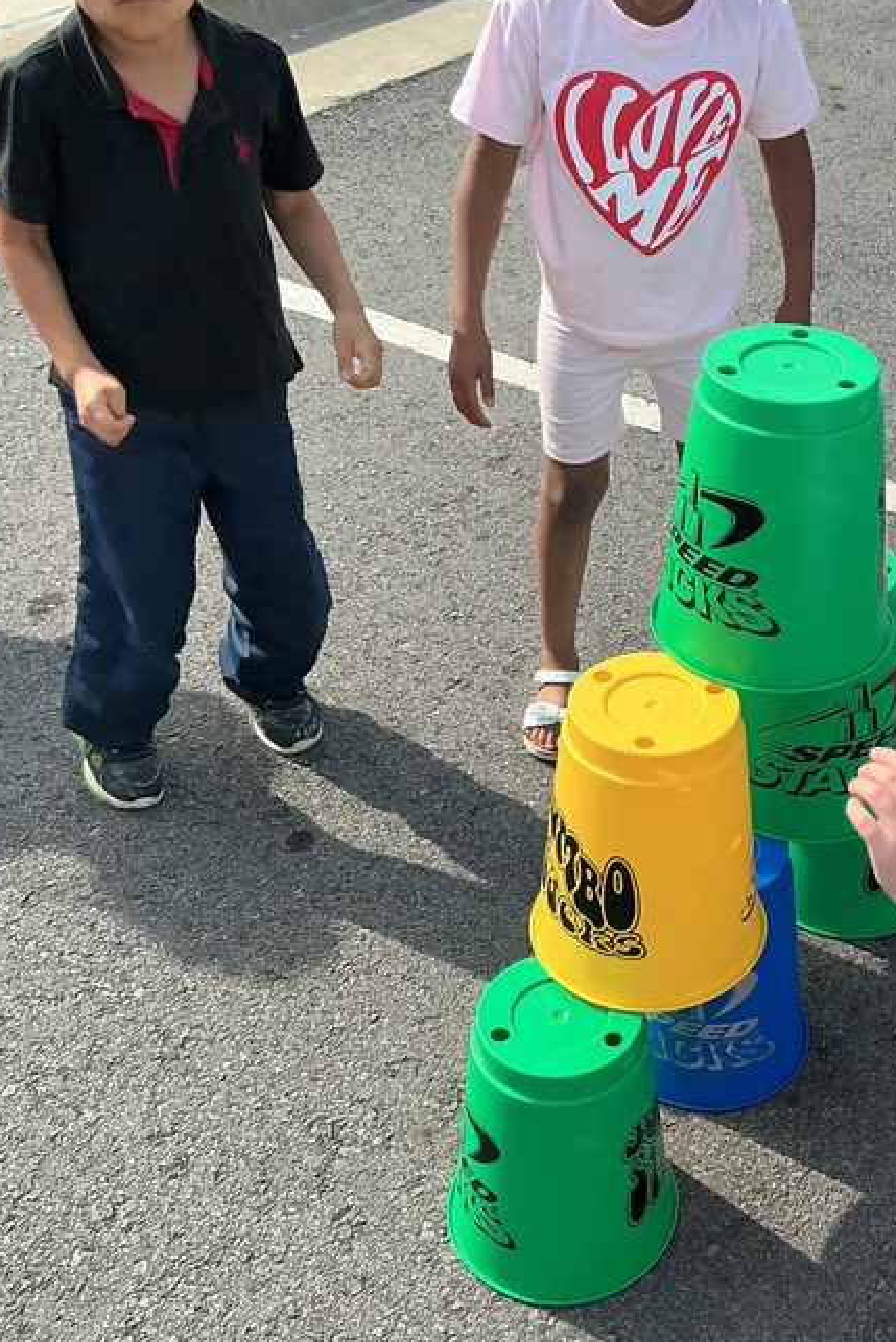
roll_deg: -4.9
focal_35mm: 48
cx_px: 741
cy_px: 657
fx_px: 1791
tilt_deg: -37.0
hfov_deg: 27.4
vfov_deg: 41.1
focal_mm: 3
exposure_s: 1/842
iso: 25
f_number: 1.8
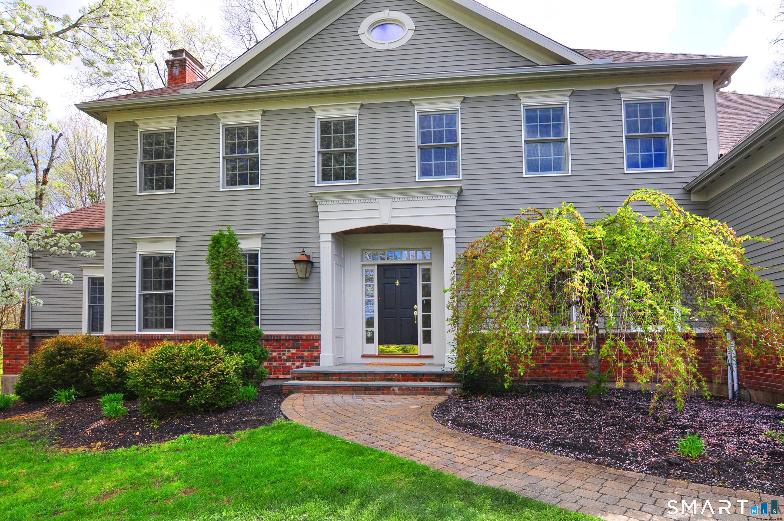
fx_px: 359
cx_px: 392
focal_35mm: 16
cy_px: 260
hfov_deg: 95.1
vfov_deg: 71.9
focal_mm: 11
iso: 320
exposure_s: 1/250
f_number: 8
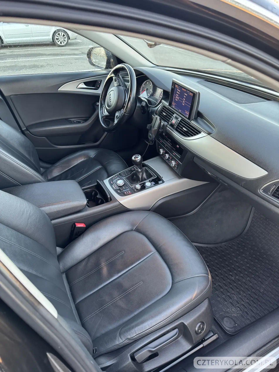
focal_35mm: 24
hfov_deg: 56.8
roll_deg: -0.4
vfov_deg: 71.6
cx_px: 140
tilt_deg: -32.7
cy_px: 186
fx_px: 258
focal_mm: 6.76
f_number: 1.78
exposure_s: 1/60
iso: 250
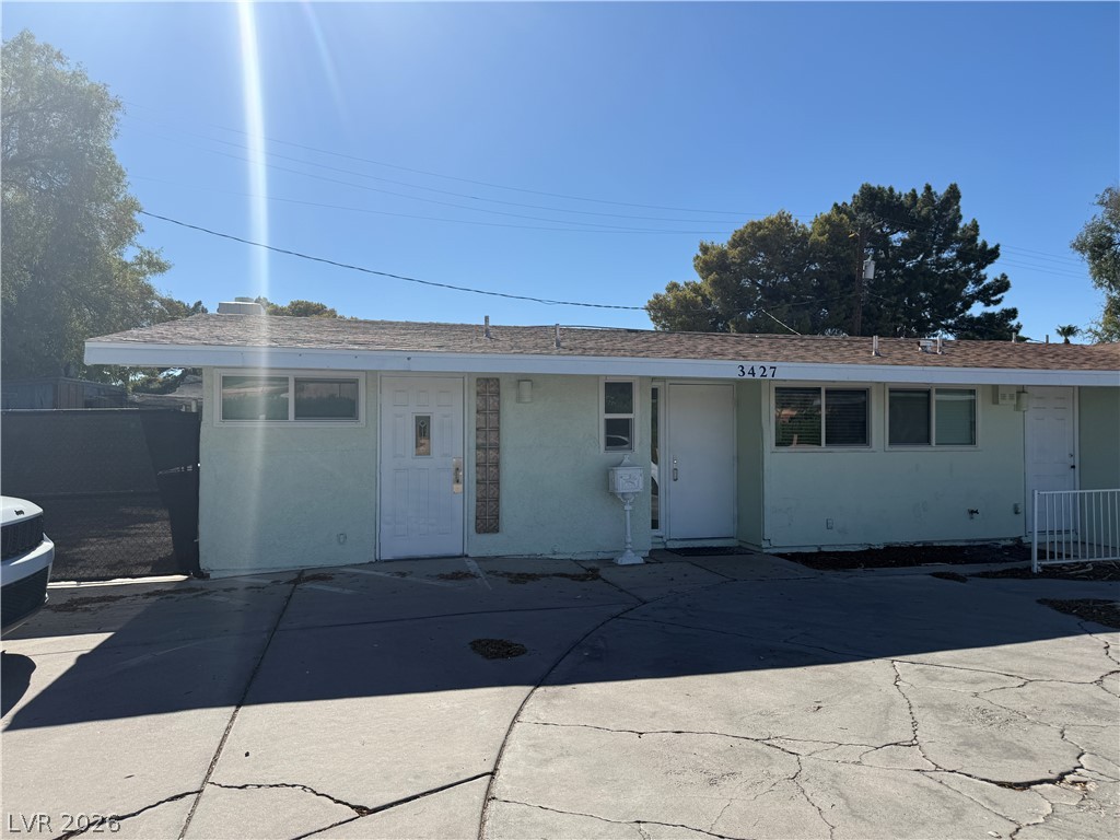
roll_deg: -0.5
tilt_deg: +0.1
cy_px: 420
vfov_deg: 56.8
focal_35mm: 24
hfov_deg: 71.6
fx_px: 777
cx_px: 560
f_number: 1.78
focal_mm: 6.76
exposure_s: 1/6173
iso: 80
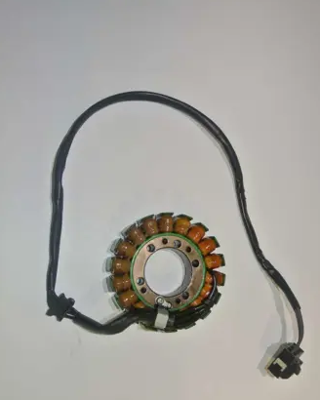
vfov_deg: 48.6
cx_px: 166
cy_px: 253
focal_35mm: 37
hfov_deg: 40.1
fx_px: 438
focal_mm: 11.4
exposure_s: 1/60
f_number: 4
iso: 200
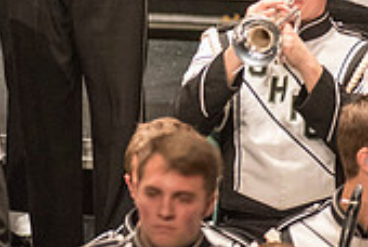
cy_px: -166
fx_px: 10455
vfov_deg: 1.4
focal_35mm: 1021
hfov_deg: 2.0
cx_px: -242
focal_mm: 300
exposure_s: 1/500
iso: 4000
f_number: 2.8
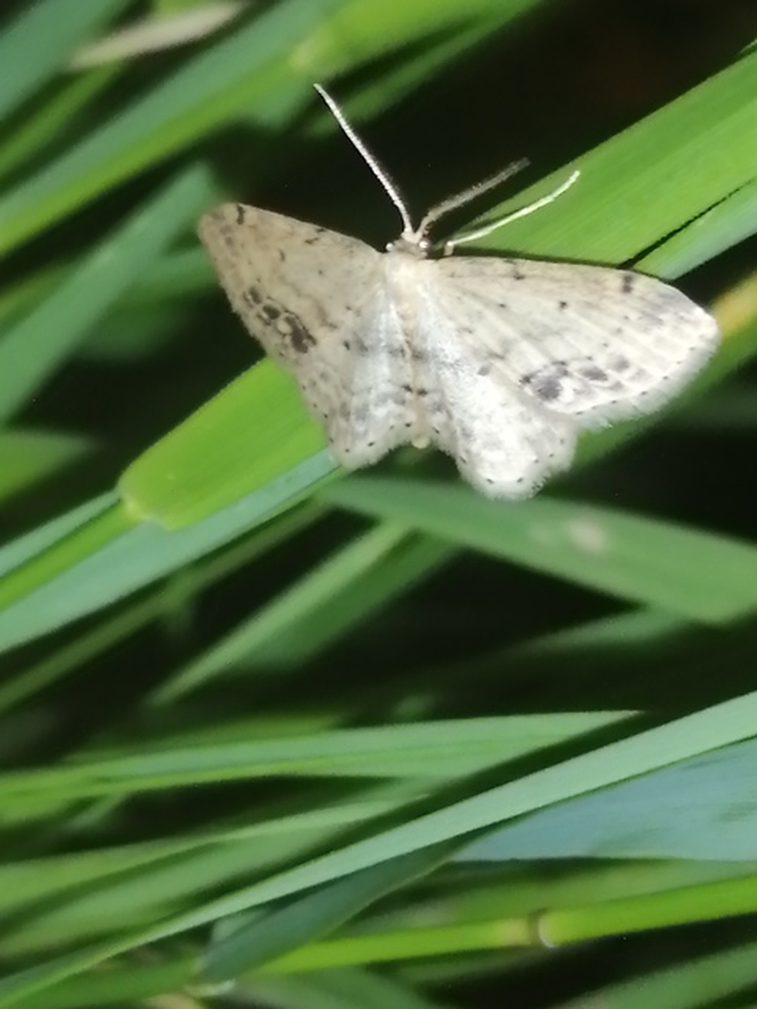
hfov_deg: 14.2
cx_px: 378
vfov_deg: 18.9
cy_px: 504
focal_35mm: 104
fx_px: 3032
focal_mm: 3.46
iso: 100
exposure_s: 1/33.3
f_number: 1.8
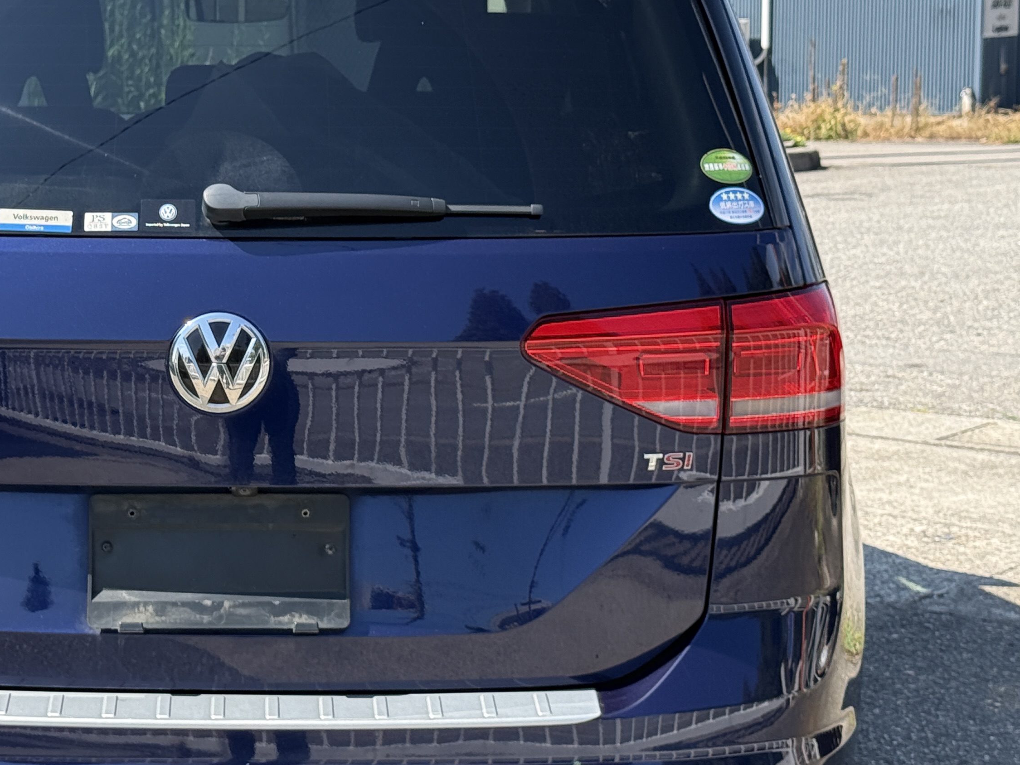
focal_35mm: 86
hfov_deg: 22.5
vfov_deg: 17.2
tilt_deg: -7.9
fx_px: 2534
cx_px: 215
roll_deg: +1.3
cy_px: 371
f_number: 1.78
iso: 100
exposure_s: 1/1838
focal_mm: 6.76
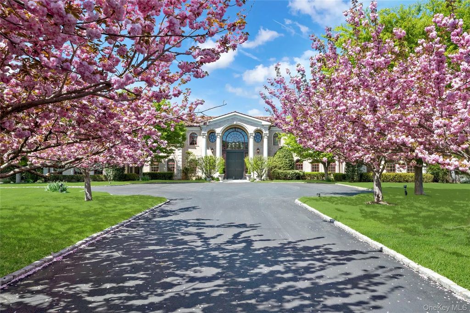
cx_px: 235
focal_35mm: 30
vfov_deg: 43.5
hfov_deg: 62.0
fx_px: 391
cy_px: 156
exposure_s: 1/200
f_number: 8
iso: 100
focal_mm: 30
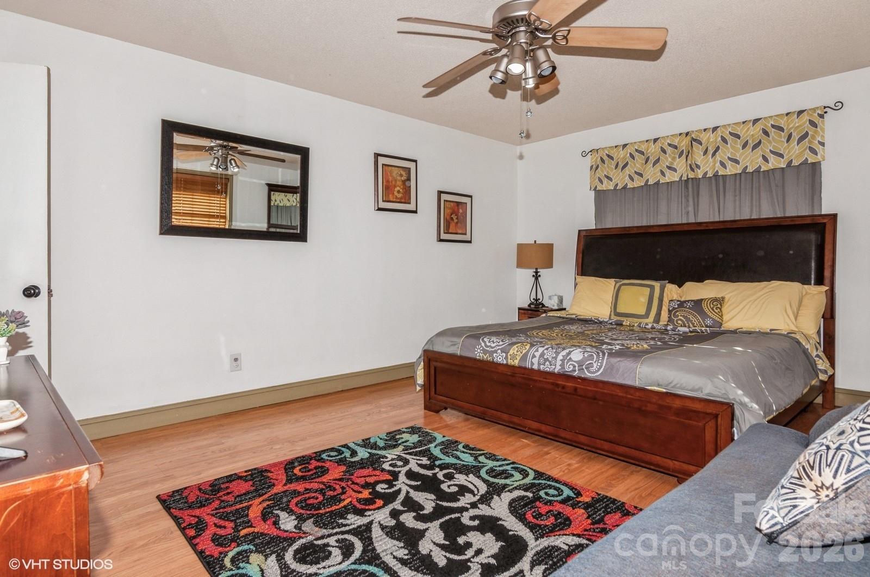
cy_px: 288
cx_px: 435
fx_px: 471
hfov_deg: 85.5
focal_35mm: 20
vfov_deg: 63.1
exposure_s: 1/60
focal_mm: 13
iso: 200
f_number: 8
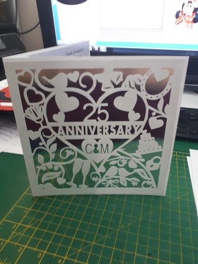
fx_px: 206
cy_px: 132
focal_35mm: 27
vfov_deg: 65.4
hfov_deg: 51.3
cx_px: 99
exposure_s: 1/17
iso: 250
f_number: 1.9
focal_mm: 3.6
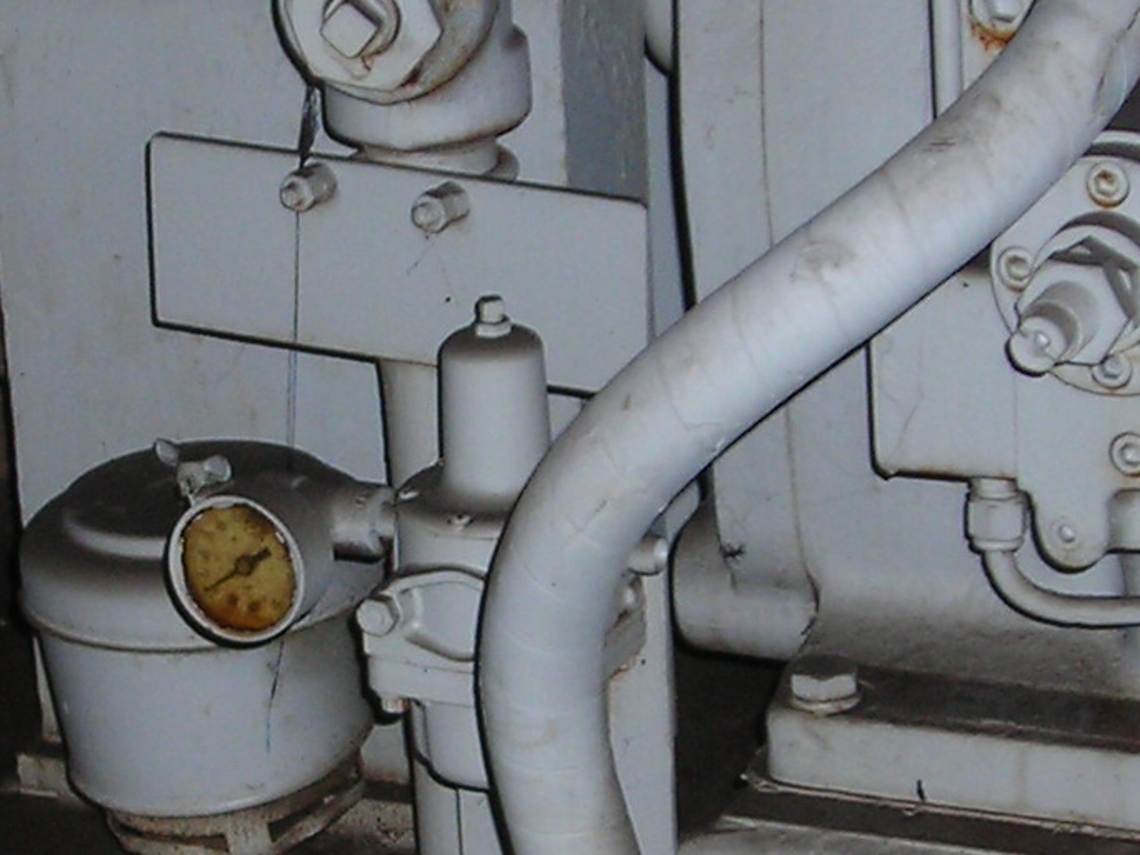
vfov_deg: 10.3
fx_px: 4742
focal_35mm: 144
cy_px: 492
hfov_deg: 13.7
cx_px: 278
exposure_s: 1/60.1
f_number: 3.2
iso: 76
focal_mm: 6.3
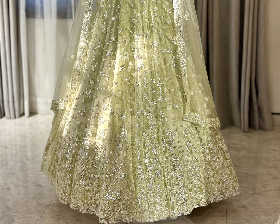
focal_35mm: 63
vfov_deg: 24.0
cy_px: 57
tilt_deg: -11.1
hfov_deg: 30.0
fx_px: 522
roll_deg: +0.6
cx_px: 141
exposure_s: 1/100
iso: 64
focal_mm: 6.76
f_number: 1.78
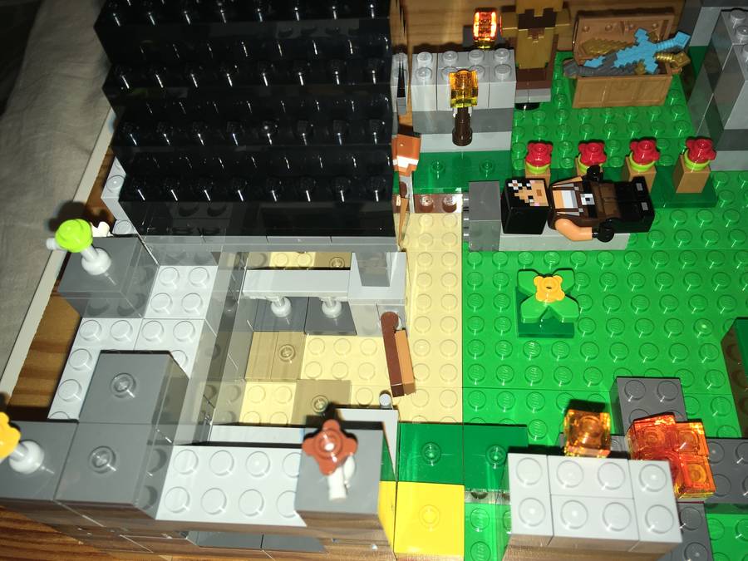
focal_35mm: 29
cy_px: 280
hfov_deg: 61.7
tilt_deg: -55.8
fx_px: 627
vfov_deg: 48.2
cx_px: 374
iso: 25
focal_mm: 4.15
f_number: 2.2
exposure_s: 1/85
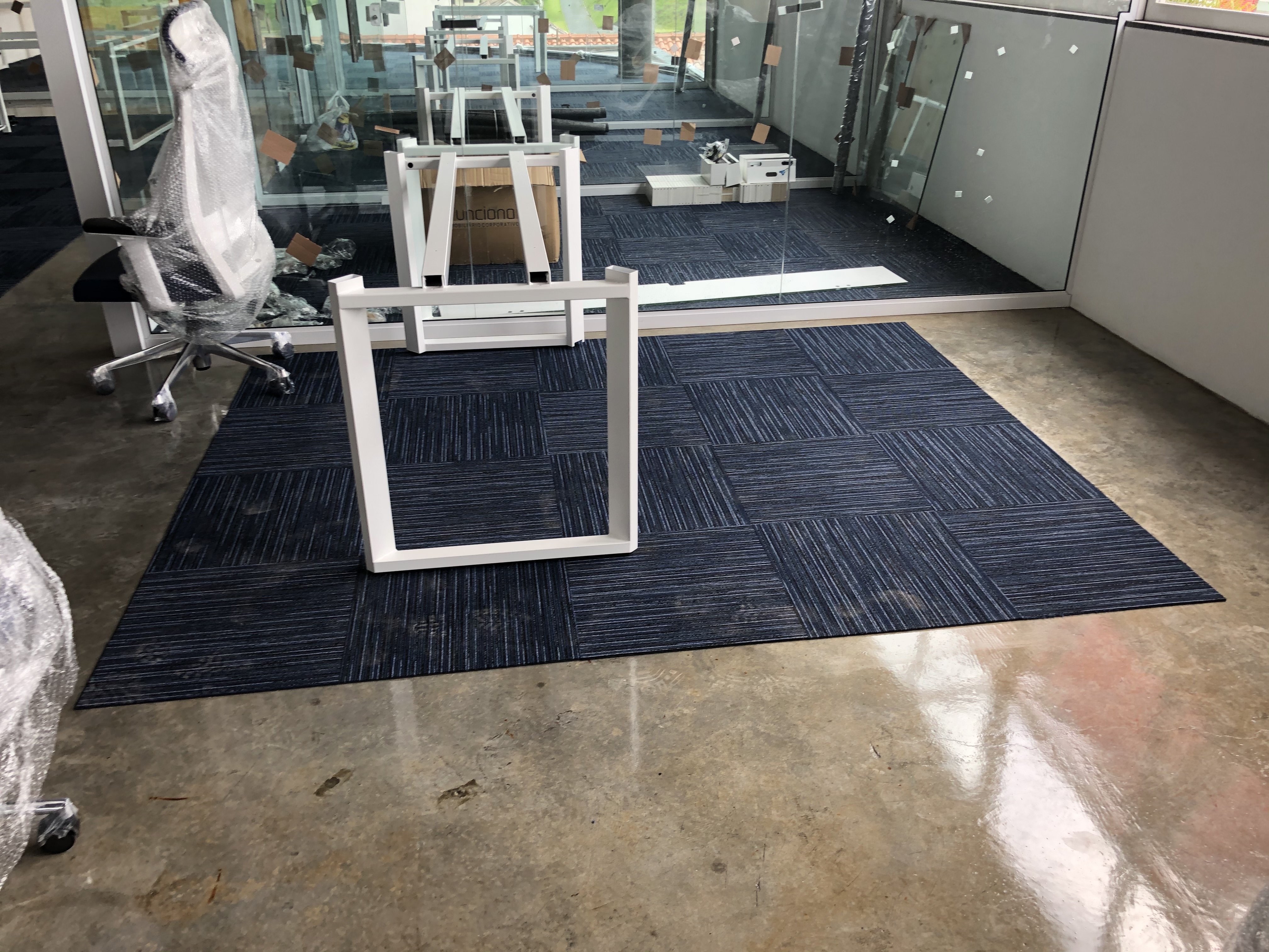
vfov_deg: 49.7
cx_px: 634
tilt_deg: -24.2
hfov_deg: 63.4
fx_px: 1026
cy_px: 476
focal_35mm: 28
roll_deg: -0.5
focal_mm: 4
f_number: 1.8
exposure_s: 1/120
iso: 25
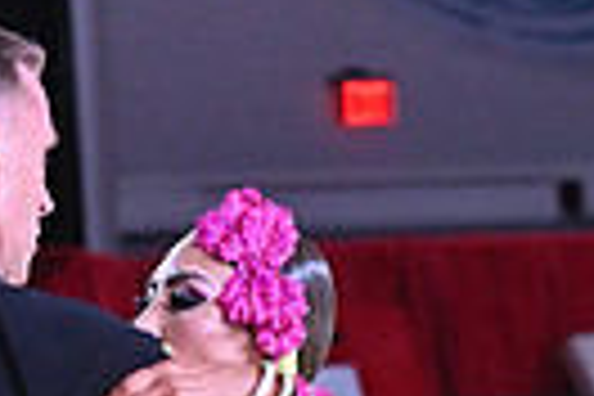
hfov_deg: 3.7
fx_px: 9074
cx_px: -146
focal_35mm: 550
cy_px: 1062
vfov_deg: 2.5
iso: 3200
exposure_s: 1/400
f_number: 6.3
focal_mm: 125
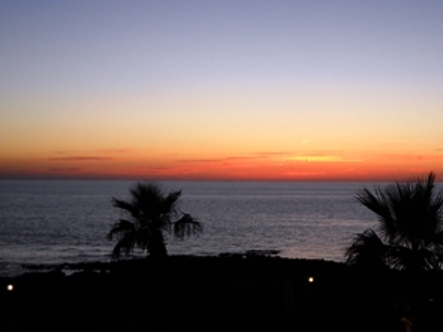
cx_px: 284
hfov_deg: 31.0
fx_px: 793
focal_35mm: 62
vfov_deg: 23.6
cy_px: 196
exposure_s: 1/60
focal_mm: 6.72
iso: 84
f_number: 3.1
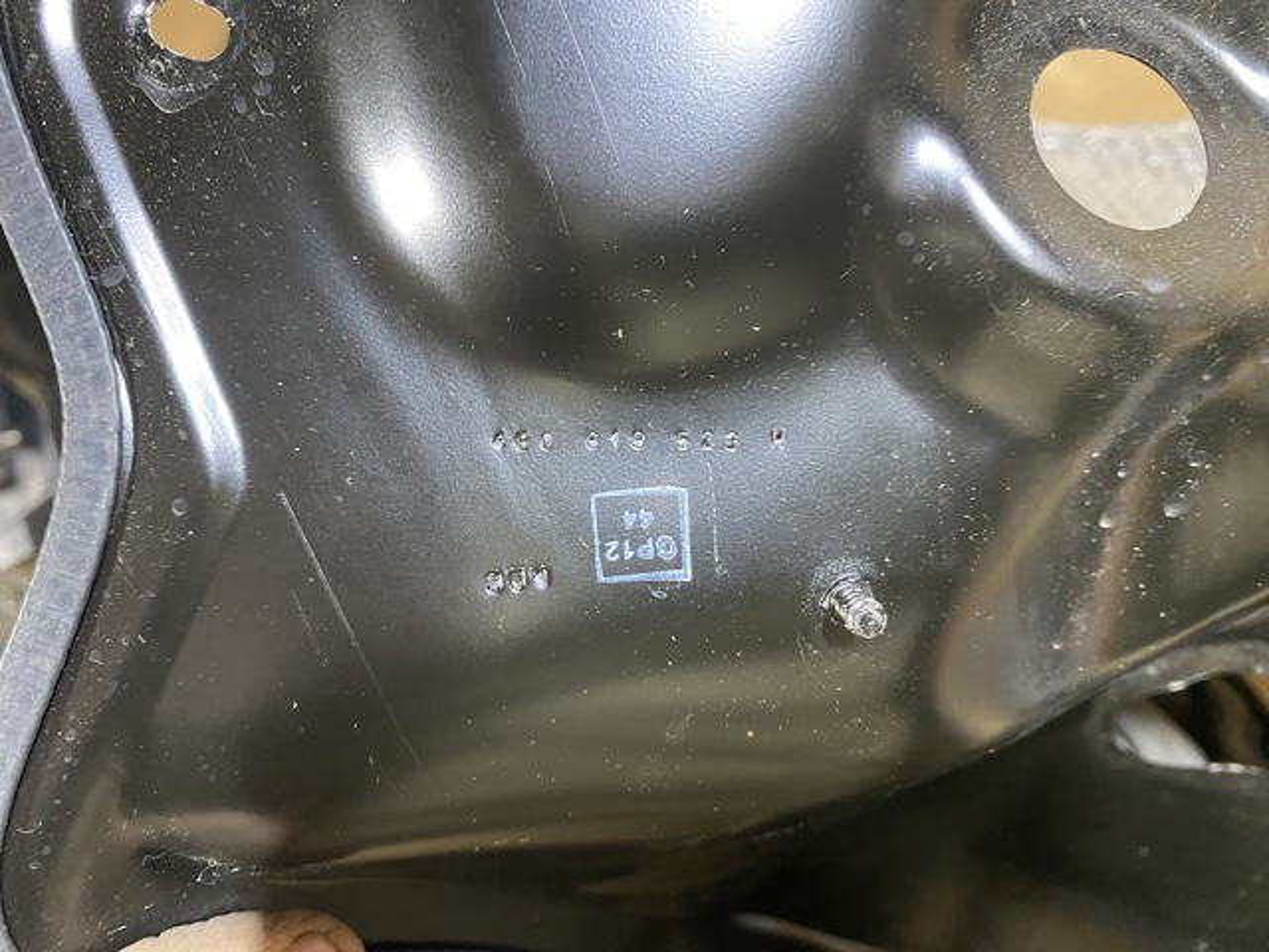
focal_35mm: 25
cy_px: 476
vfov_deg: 54.9
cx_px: 634
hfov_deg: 69.4
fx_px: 916
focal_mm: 4.25
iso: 500
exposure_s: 1/25
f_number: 1.8
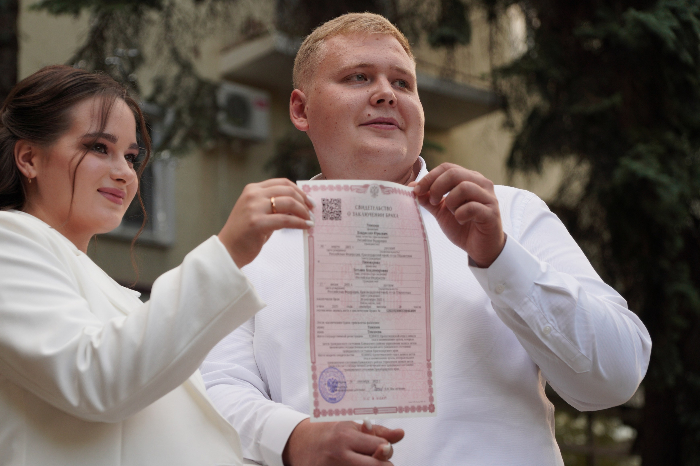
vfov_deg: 14.6
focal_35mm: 94
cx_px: 303
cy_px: 271
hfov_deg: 21.8
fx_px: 1820
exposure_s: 1/400
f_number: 2.8
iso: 125
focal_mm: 53
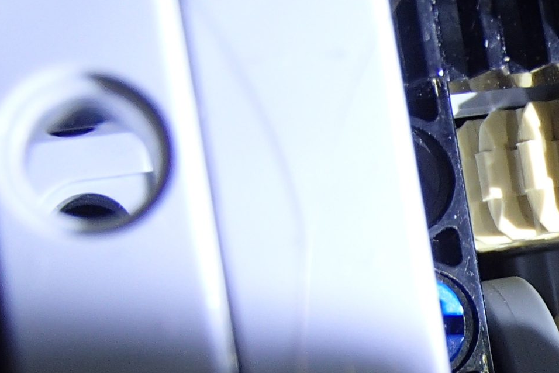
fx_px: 1600
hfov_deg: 18.9
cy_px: 277
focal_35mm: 103
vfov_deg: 13.3
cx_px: 643
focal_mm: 6.64
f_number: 4.7
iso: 200
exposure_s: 1/160
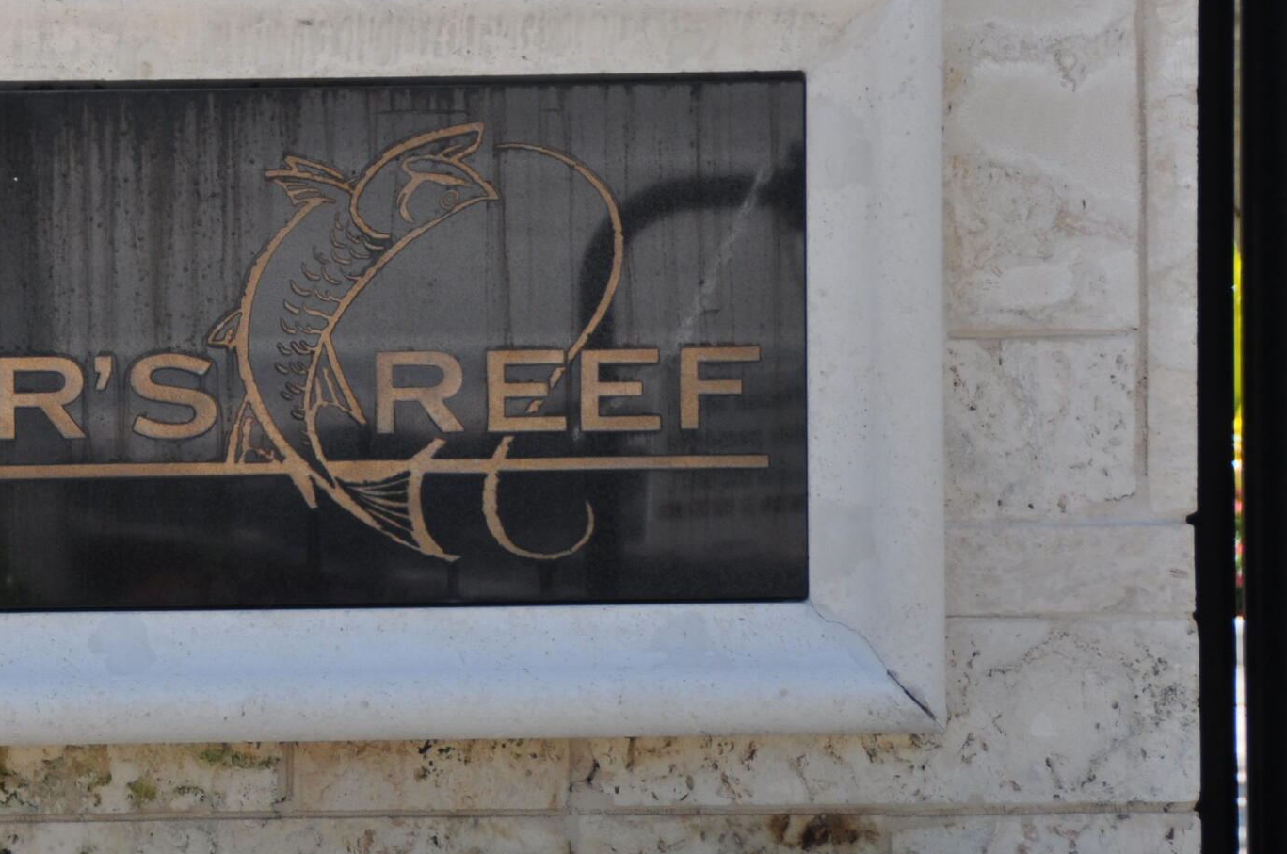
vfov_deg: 5.1
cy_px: 307
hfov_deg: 7.6
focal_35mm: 270
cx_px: 129
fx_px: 9638
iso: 220
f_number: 5.6
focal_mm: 82
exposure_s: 1/500
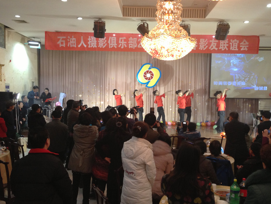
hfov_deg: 47.8
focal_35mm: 39
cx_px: 145
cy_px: 110
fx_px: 305
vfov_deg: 36.8
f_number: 2.4
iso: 160
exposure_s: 1/20
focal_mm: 4.13
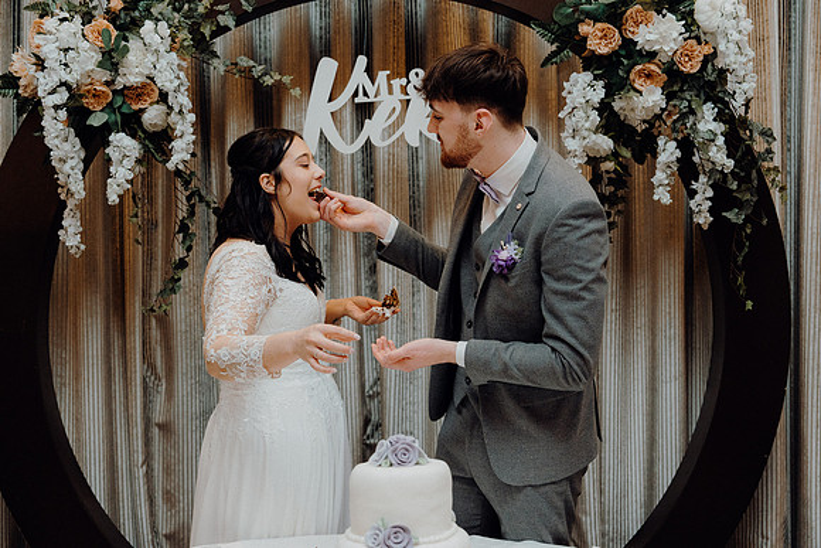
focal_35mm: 48
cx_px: 410
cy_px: 274
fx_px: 1095
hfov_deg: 41.1
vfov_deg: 28.1
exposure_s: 1/200
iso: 2500
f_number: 3.5
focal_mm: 48
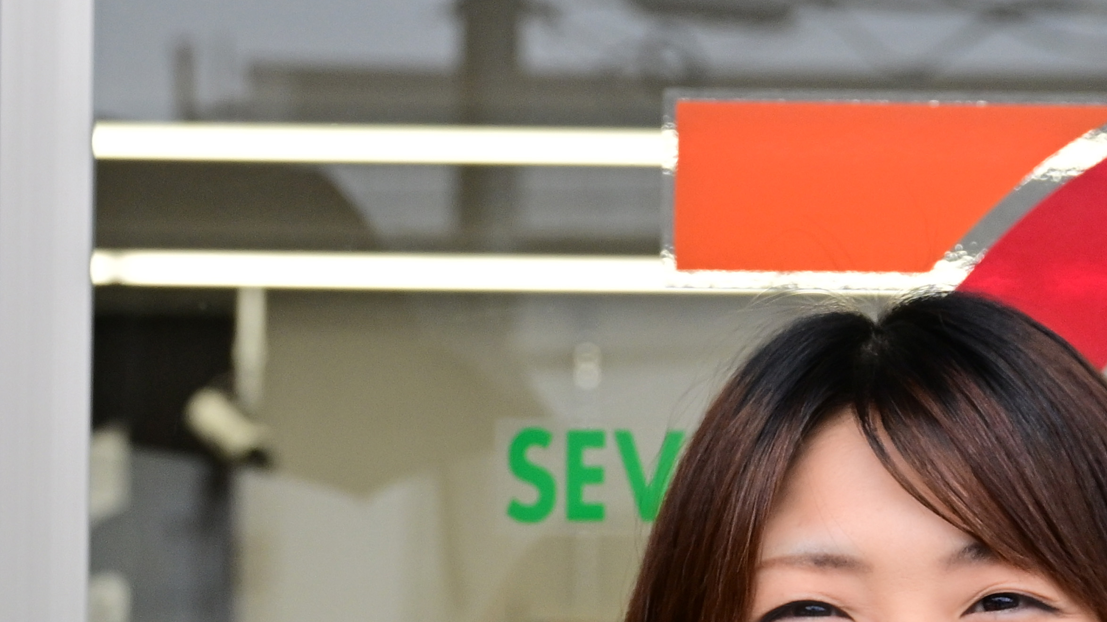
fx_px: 5841
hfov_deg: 10.7
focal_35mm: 199
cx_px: -11
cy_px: 855
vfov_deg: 6.0
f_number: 5.6
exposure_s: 1/200
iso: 400
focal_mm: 54
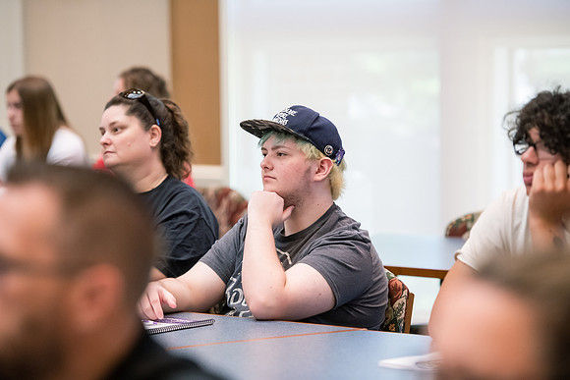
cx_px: 285
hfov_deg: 15.2
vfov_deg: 10.2
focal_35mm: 135
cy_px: 190
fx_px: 2138
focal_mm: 135
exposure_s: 1/160
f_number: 2.8
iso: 2500
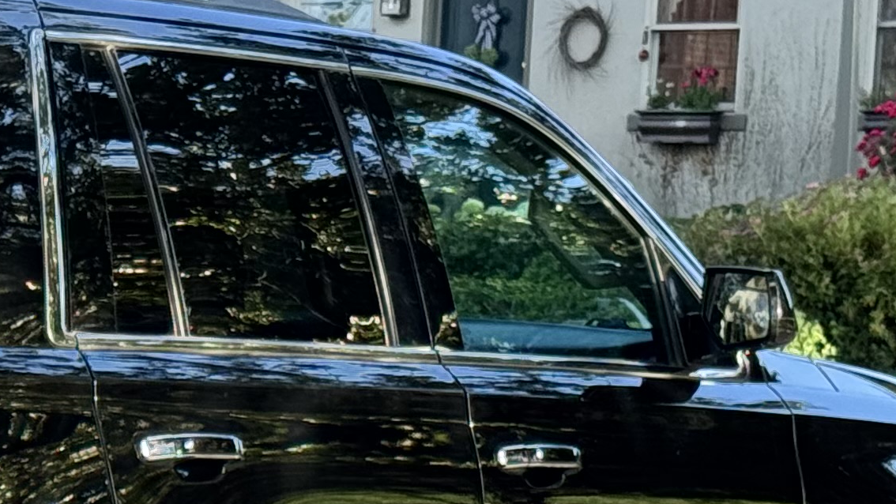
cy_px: 809
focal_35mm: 186
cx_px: -175
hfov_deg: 11.4
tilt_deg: -7.7
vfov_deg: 6.4
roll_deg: -2.0
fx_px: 4419
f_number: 1.78
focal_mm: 6.76
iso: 64
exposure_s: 1/445
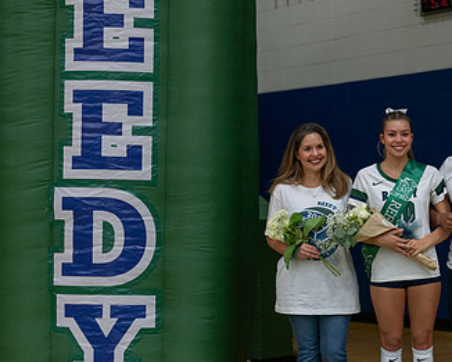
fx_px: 1271
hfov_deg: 19.8
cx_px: 398
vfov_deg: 16.2
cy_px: 218
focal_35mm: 95
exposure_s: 1/320
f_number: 1.8
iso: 800
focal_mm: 50
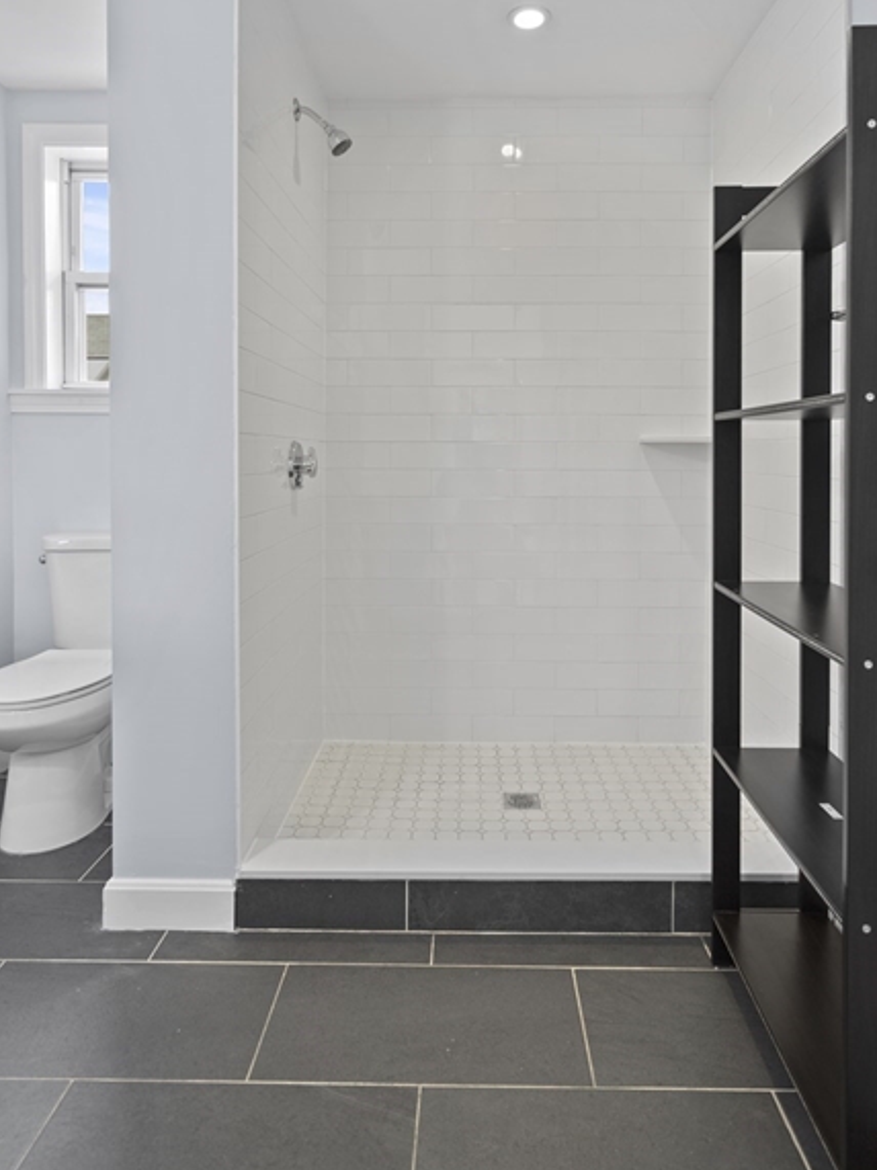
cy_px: 473
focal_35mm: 22
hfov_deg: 61.0
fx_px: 743
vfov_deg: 75.6
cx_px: 459
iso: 320
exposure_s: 1/10
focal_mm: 17
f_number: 4
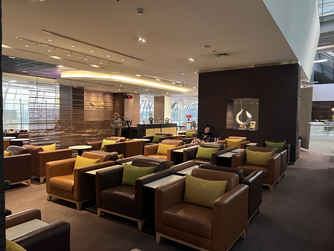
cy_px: 126
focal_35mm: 26
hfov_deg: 67.3
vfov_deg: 53.1
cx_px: 167
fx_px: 251
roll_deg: -0.6
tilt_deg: -2.2
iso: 500
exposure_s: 1/48
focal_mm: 5.7
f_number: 1.5
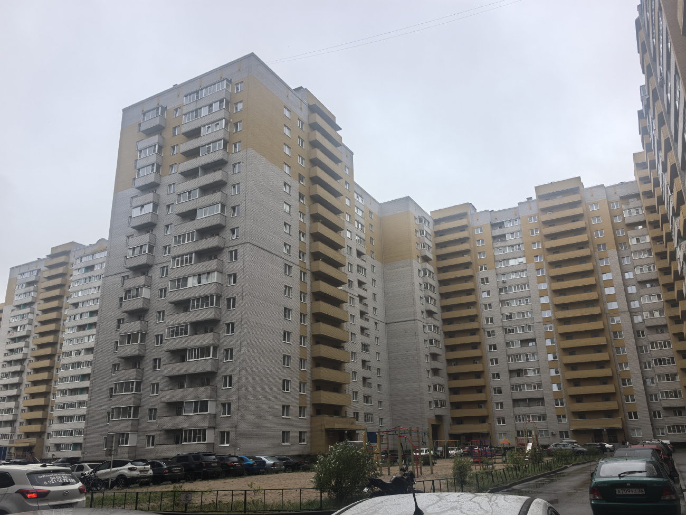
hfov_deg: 65.3
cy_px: 258
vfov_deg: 51.4
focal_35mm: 27
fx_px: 535
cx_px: 343
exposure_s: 1/744
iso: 50
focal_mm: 6.98
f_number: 2
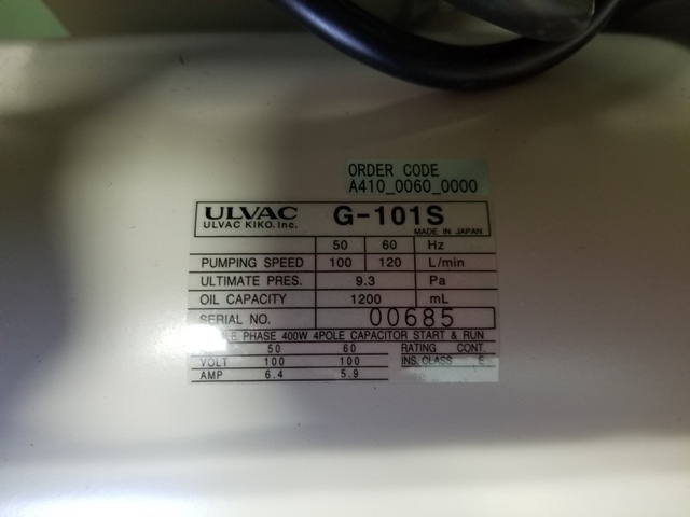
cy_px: 258
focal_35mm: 26
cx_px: 345
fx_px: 518
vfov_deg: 53.1
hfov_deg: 67.3
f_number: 1.7
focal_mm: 4.25
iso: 200
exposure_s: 1/11
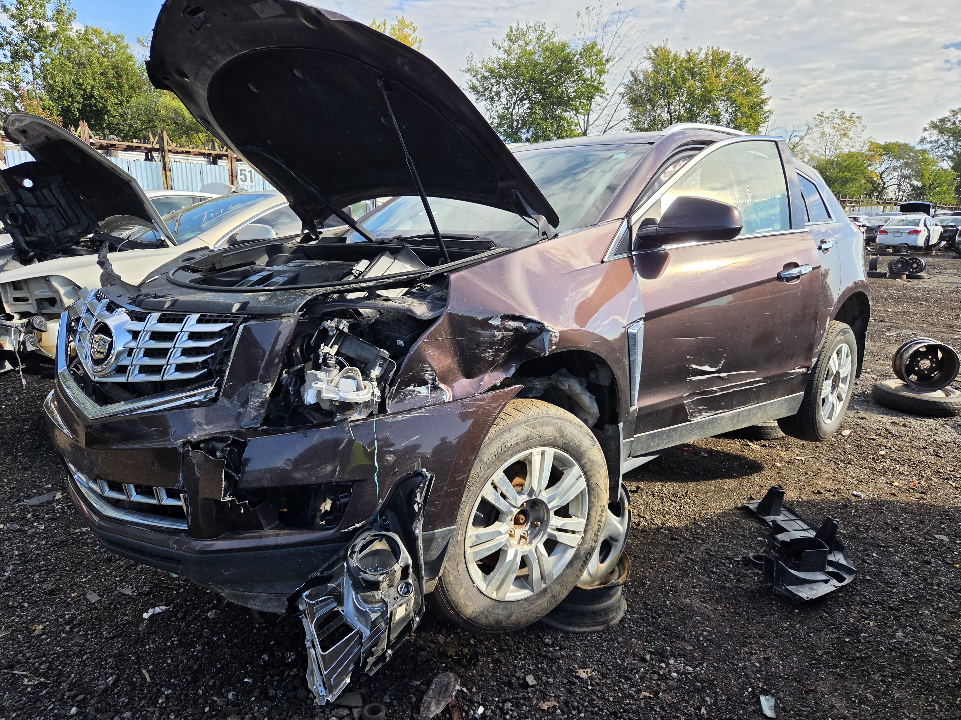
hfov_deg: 73.9
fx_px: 639
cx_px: 480
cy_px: 360
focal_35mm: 23
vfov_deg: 58.9
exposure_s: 1/3042
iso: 80
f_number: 1.8
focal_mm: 5.4
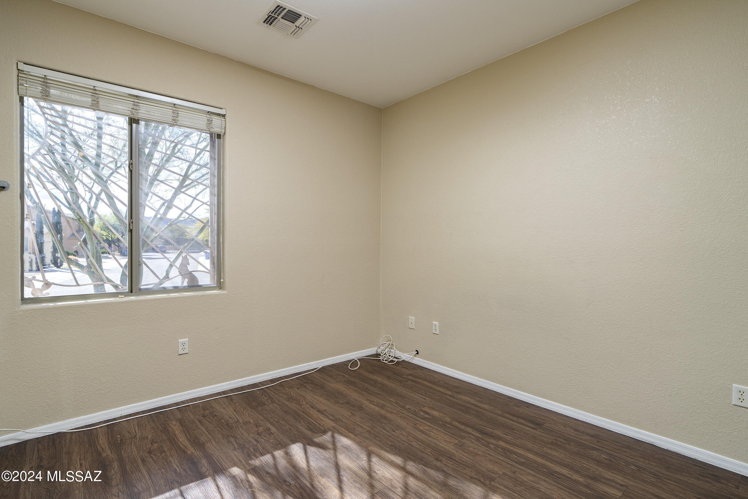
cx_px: 374
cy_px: 250
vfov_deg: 73.7
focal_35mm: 16
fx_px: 332
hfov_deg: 96.7
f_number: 7.1
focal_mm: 16
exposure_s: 1/100
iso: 200
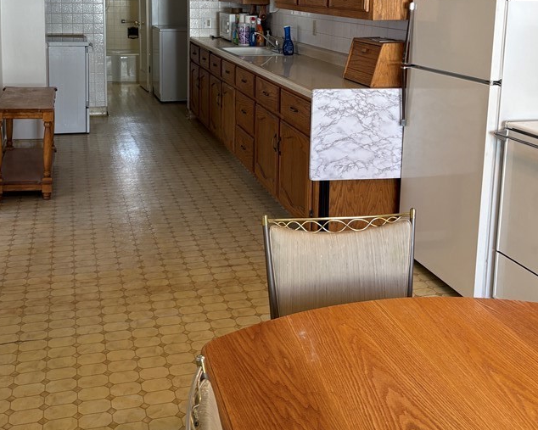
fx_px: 653
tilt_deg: -7.4
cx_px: 239
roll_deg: -0.7
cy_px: 83
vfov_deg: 35.3
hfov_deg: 44.7
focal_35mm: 41
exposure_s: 1/60
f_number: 1.6
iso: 125
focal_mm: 5.96
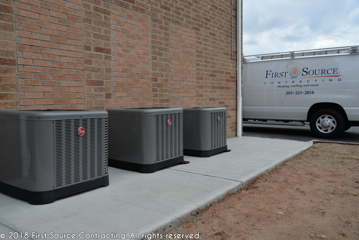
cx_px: 180
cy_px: 120
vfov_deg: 45.0
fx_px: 289
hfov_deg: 63.6
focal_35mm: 29
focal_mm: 29
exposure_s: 1/160
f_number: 6.3
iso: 400
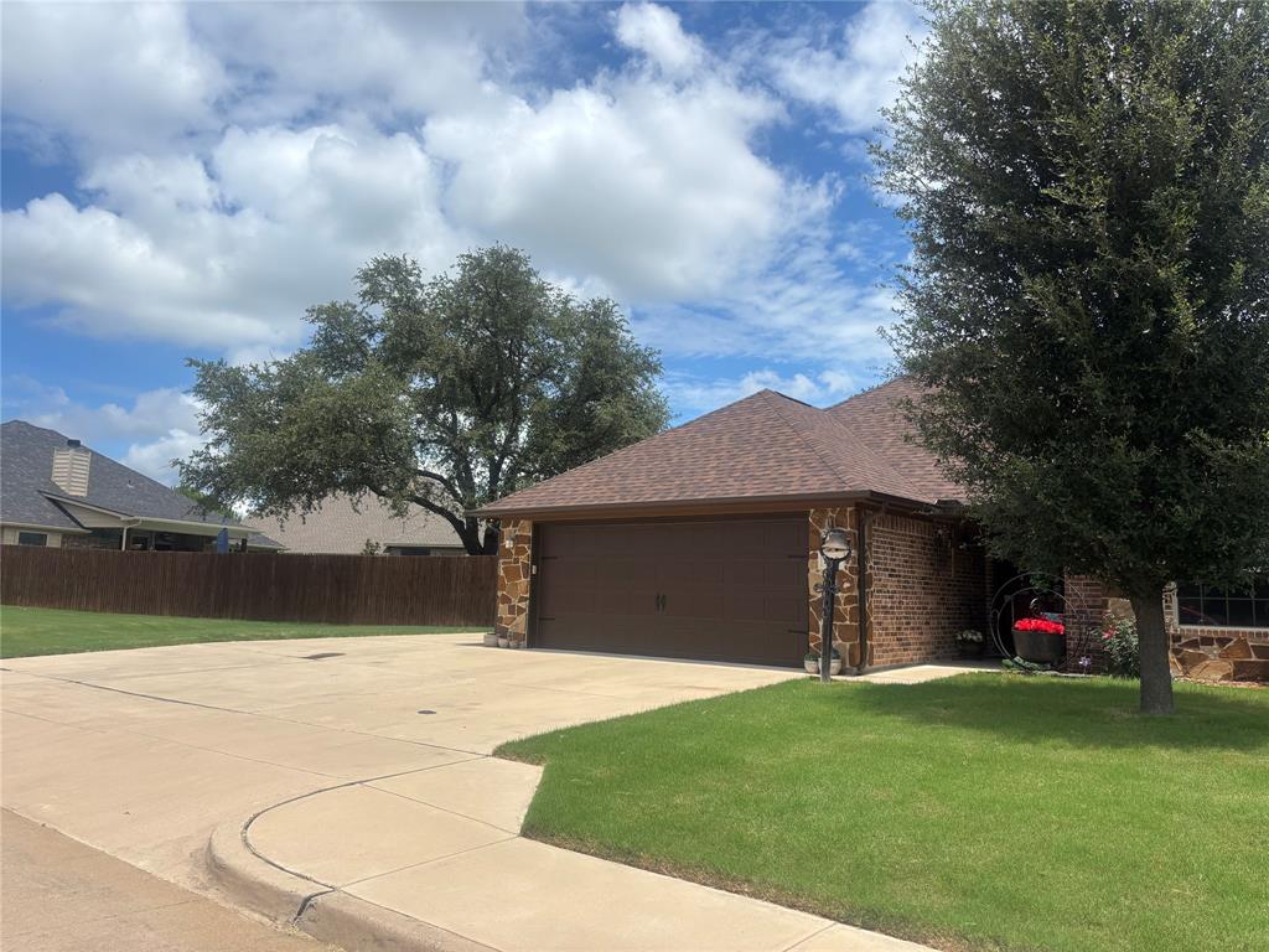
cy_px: 476
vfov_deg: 53.1
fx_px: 953
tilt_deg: +7.6
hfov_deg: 67.3
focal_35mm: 26
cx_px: 634
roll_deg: -1.1
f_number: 1.6
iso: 50
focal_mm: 5.96
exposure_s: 1/5076
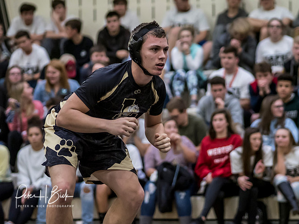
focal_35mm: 197
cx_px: 183
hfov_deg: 10.0
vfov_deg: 7.5
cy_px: 89
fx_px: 1701
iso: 3200
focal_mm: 75
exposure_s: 1/1000
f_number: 1.8
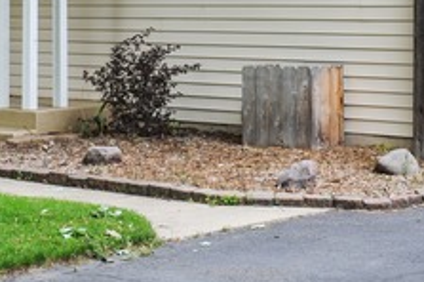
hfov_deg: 17.8
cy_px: -88
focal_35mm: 115
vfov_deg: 11.6
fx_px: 1352
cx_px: 181
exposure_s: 1/80
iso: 200
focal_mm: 40
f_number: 8
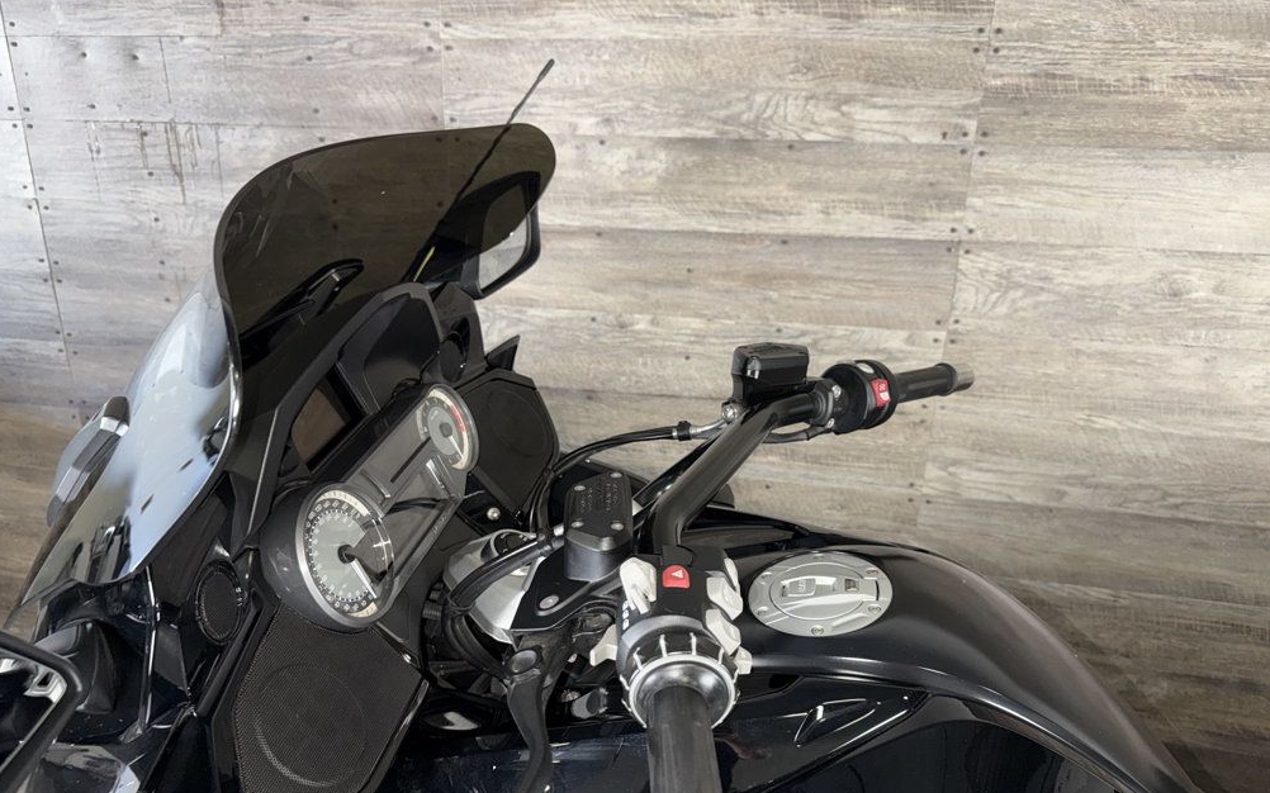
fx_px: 900
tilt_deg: -20.3
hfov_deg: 70.4
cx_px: 632
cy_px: 475
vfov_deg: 47.3
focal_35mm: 26
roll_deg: +0.4
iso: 80
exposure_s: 1/22
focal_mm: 6.76
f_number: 1.78
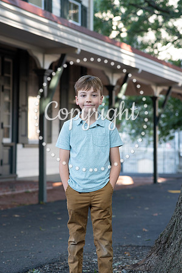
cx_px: 91
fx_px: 645
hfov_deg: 16.1
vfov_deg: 23.9
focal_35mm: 85
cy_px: 136
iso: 800
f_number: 4.5
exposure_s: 1/250
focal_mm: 85
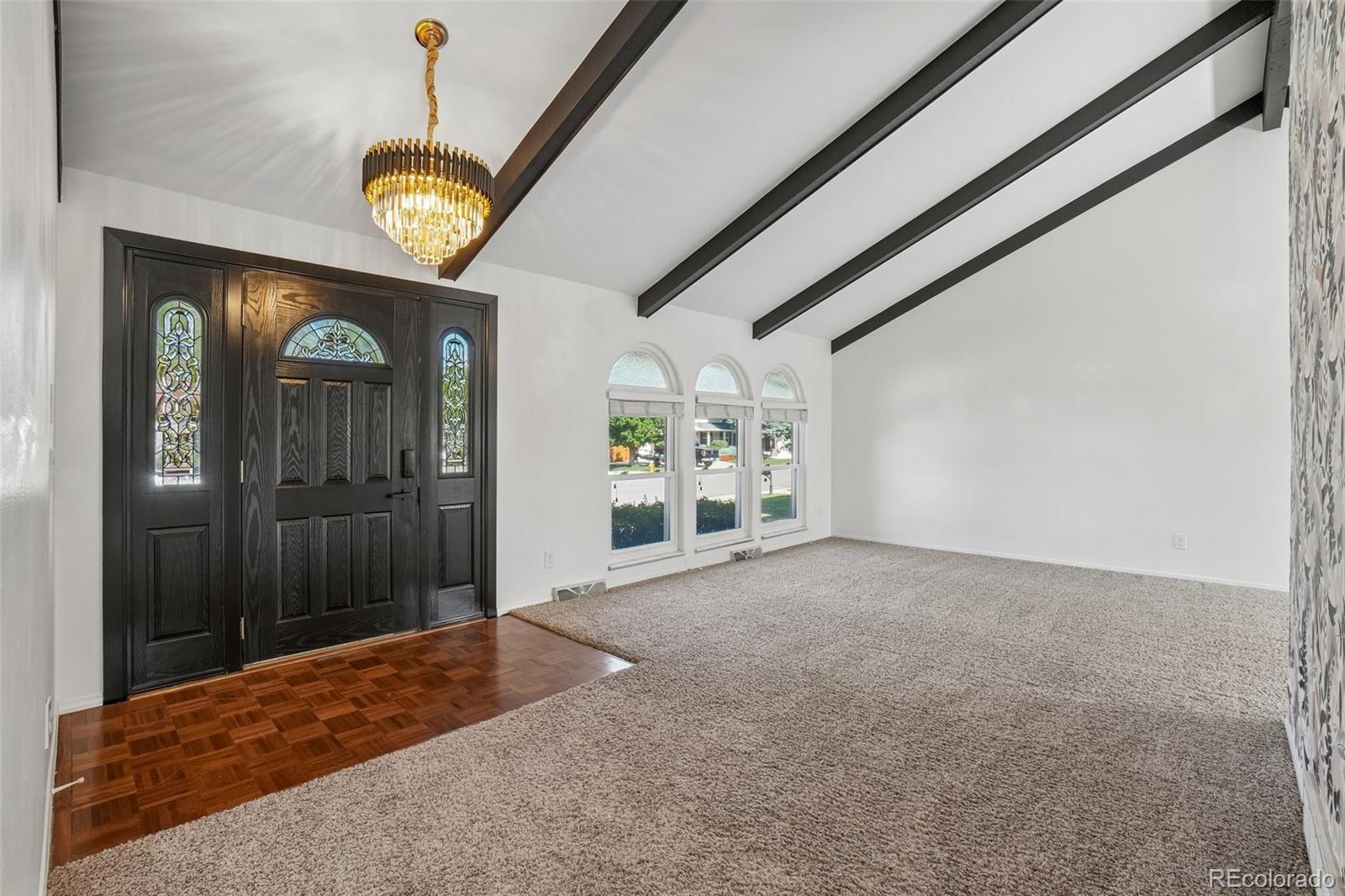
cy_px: 448
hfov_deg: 100.4
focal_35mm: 15
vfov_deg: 77.3
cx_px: 672
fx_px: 560
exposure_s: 1/25
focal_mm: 10
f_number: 8
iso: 400
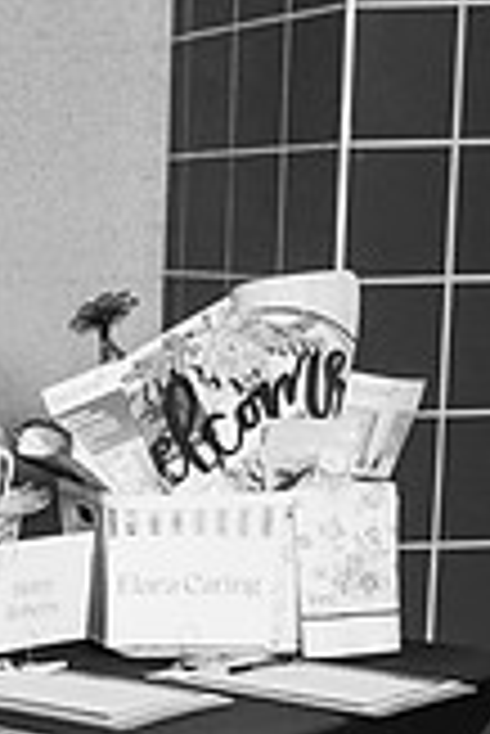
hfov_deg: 10.2
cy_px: 608
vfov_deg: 16.8
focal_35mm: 121
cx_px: -575
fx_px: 2465
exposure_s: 1/200
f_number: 2.8
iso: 640
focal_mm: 34
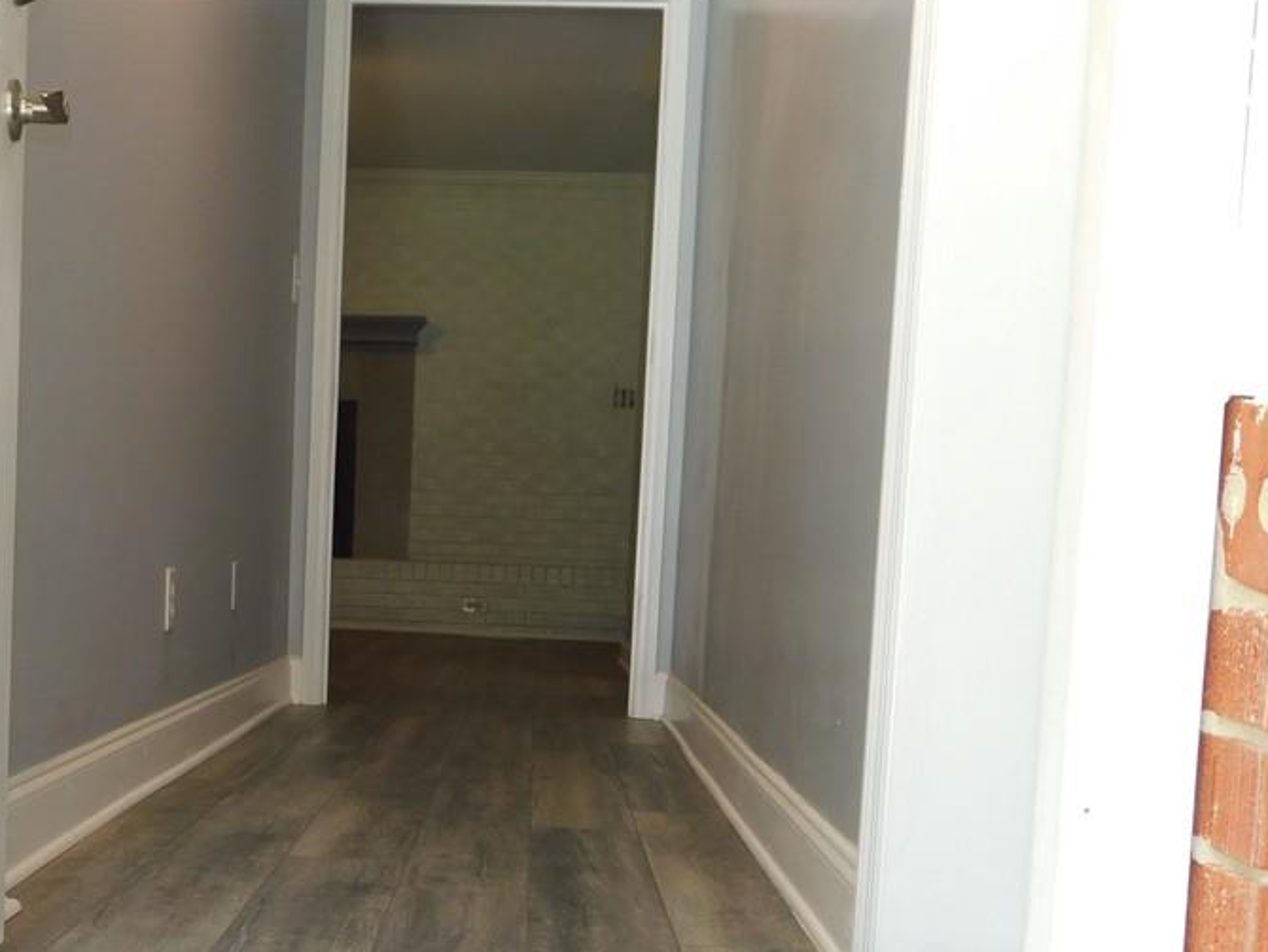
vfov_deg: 26.2
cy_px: 715
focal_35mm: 55
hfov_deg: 34.4
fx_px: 2015
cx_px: 365
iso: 140
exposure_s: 1/30
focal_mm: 6.3
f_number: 3.5
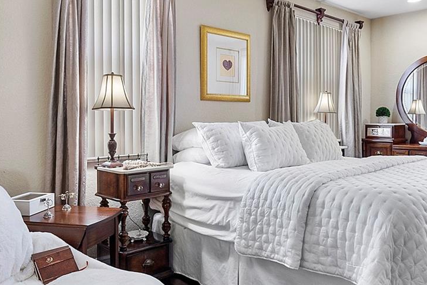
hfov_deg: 57.2
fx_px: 391
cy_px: 125
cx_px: 220
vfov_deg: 39.9
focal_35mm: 33
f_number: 8
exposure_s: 1/25
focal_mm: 10
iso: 250
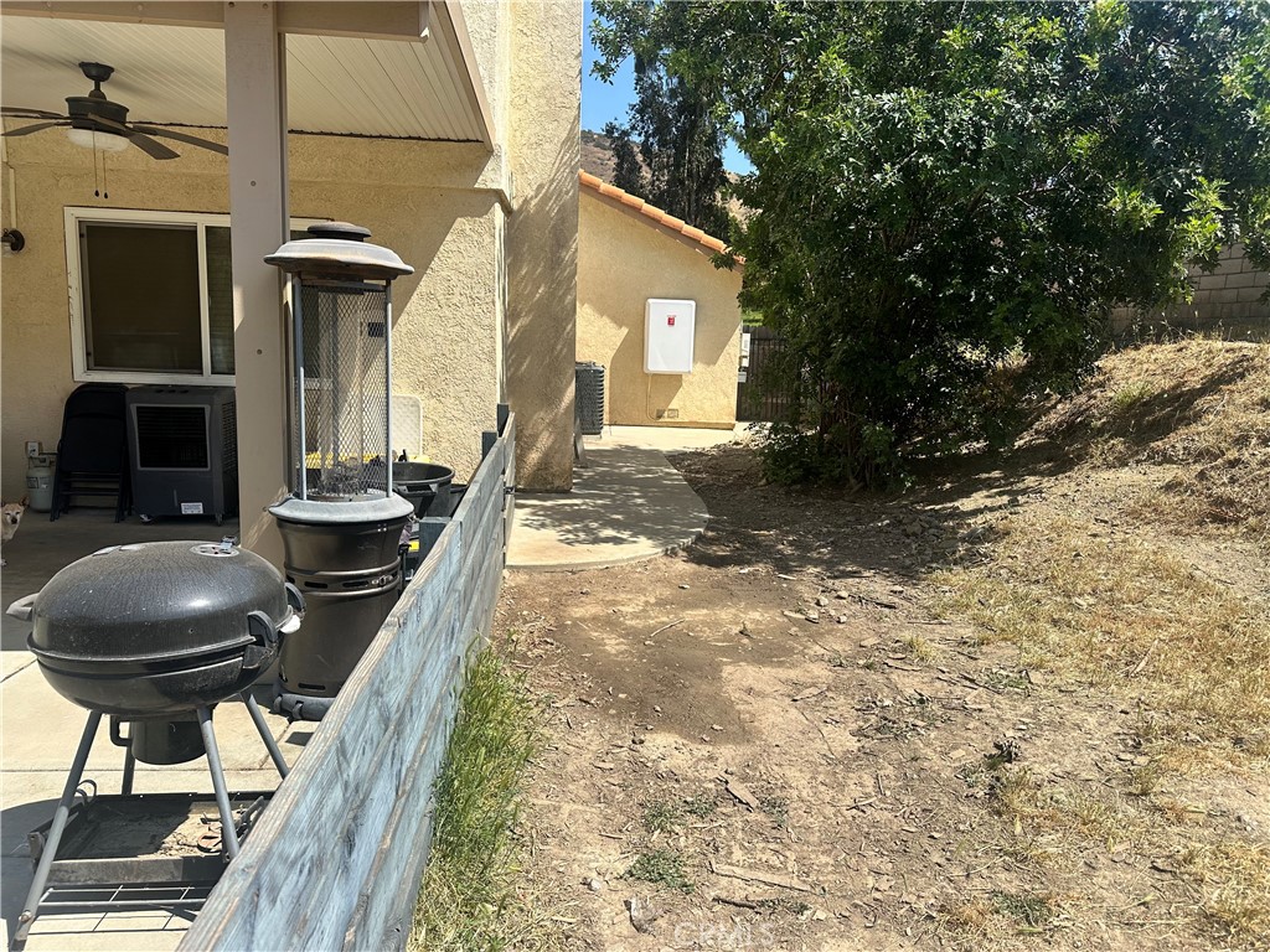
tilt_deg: -9.2
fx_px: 881
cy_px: 476
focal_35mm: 24
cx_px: 635
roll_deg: -1.9
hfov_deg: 71.6
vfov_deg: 56.8
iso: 80
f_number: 1.78
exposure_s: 1/3597
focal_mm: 6.86
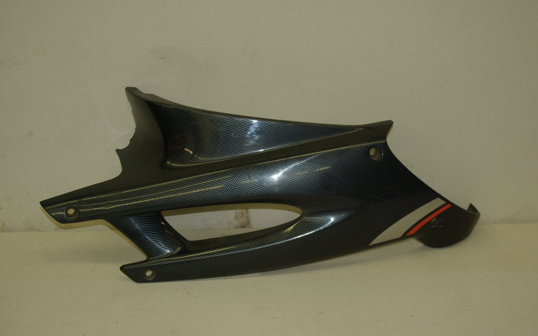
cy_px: 176
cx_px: 271
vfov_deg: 18.7
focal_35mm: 70
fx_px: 1019
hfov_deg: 29.6
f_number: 4.5
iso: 400
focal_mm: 45
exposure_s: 1/45
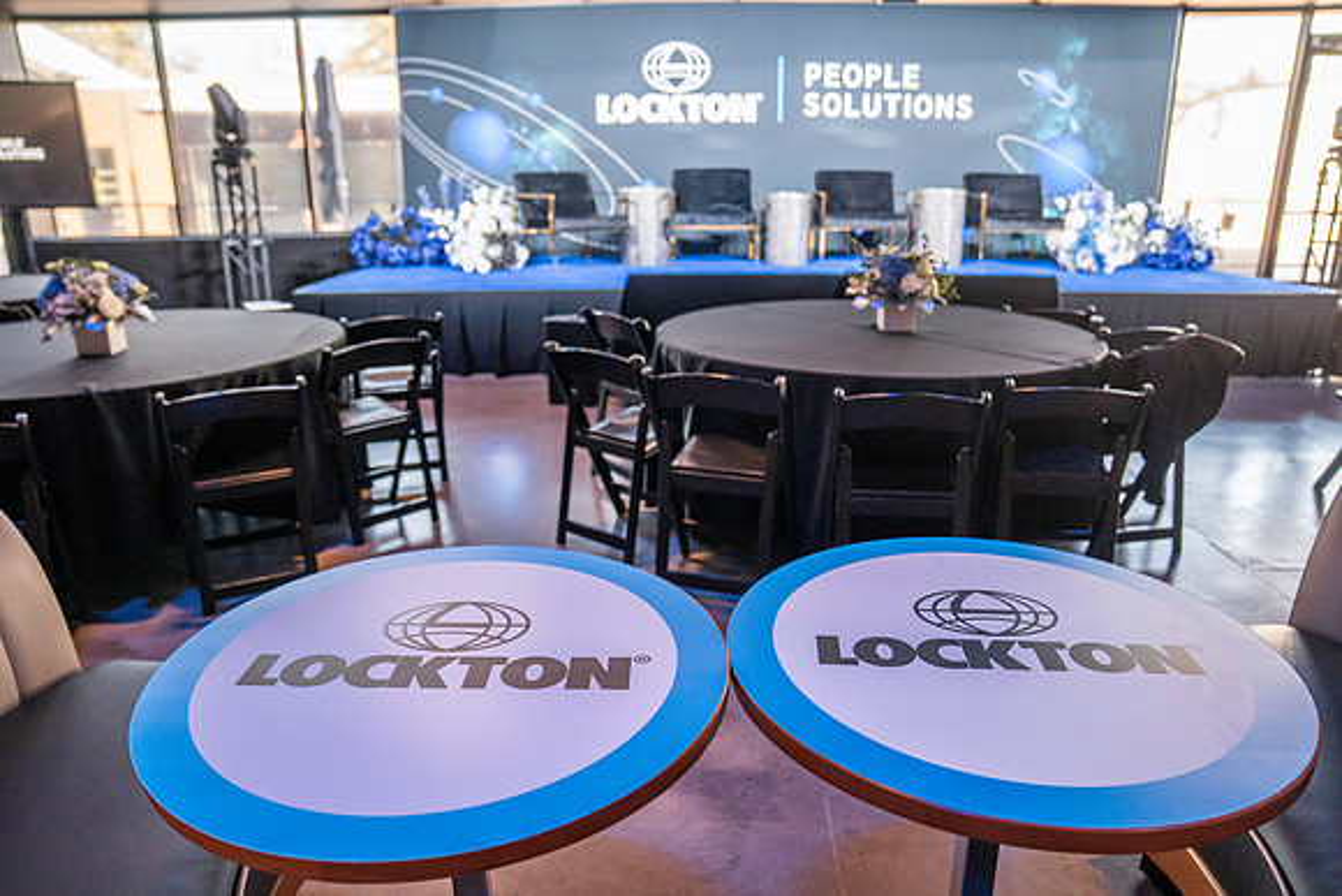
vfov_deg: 53.2
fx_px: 895
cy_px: 448
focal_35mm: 24
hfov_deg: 73.7
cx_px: 671
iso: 1250
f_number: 2.8
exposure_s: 1/160
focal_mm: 24
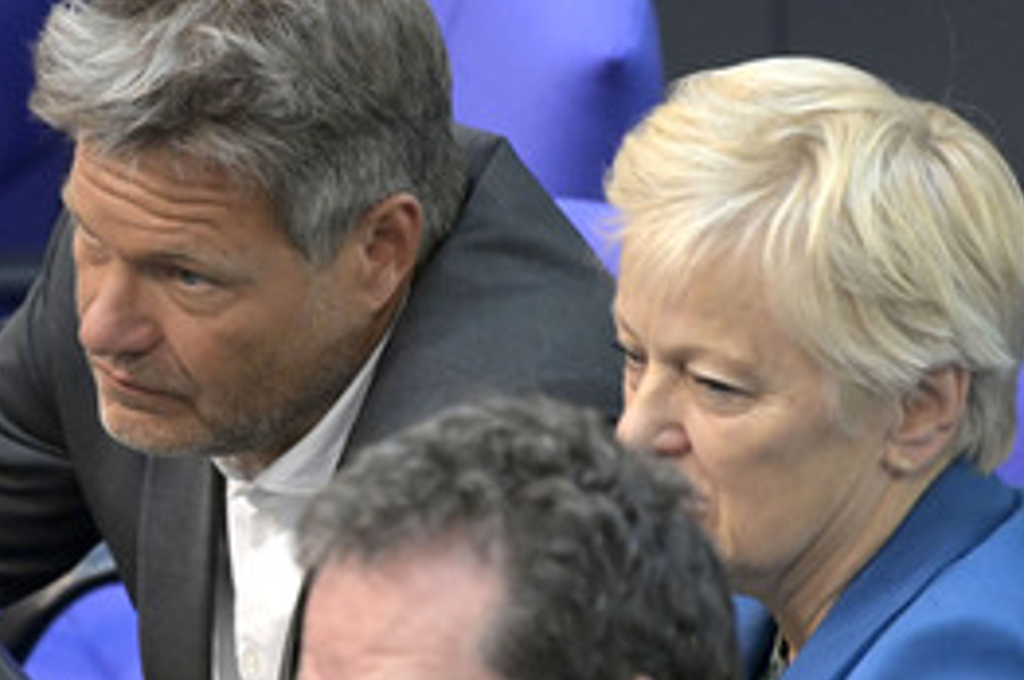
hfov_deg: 2.4
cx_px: 264
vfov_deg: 1.6
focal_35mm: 862
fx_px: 24488
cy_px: 446
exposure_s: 1/320
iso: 8000
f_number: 5.6
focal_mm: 500
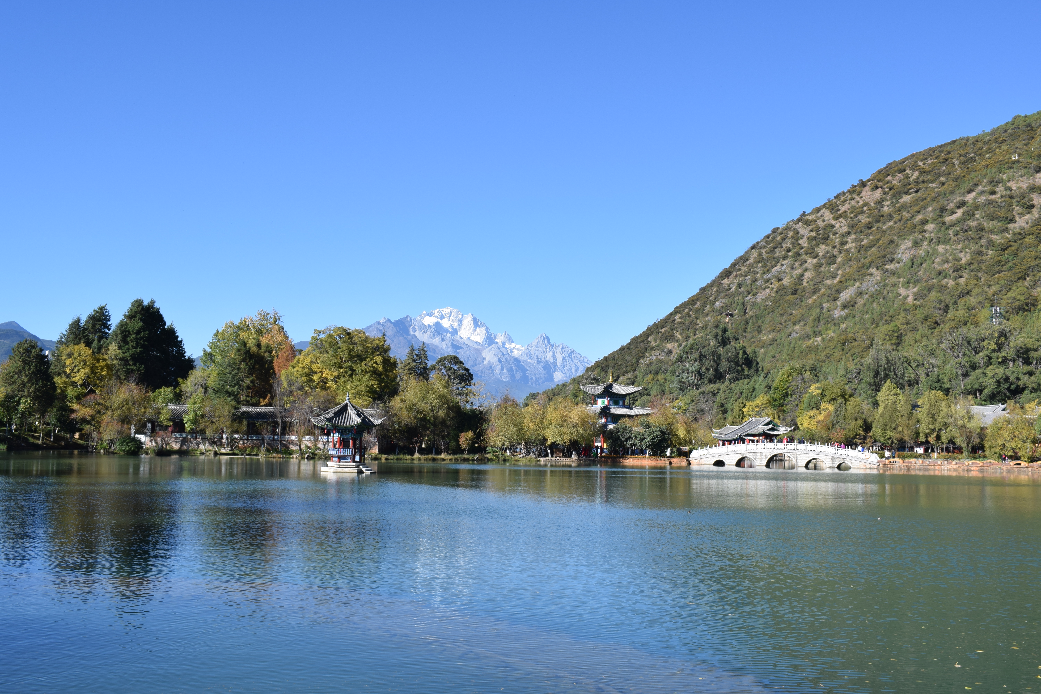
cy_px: 347
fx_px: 998
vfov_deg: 38.4
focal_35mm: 34
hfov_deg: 55.1
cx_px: 520
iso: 100
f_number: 13
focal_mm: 23
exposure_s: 1/80
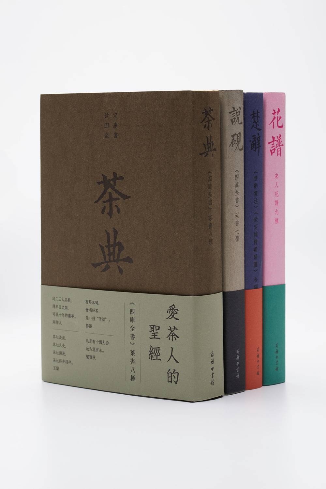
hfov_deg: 13.1
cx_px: 163
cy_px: 244
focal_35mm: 105
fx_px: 1425
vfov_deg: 19.4
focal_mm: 105
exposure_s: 1/125
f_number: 14
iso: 50
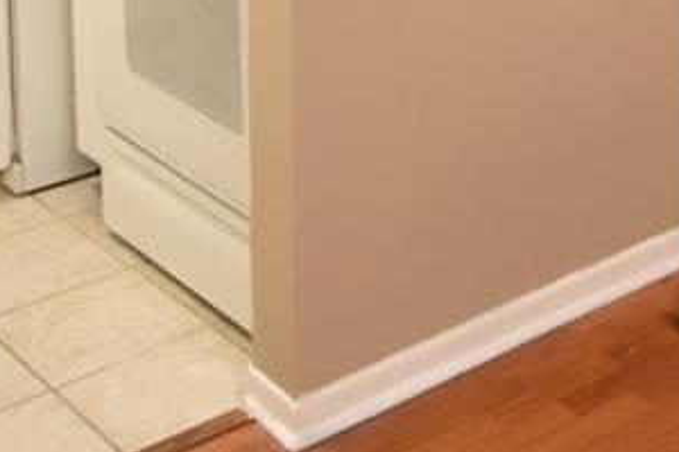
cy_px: -350
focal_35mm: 80
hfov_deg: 24.5
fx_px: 1509
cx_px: 629
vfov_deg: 14.9
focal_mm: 10
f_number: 3.5
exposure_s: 1/60
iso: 1400
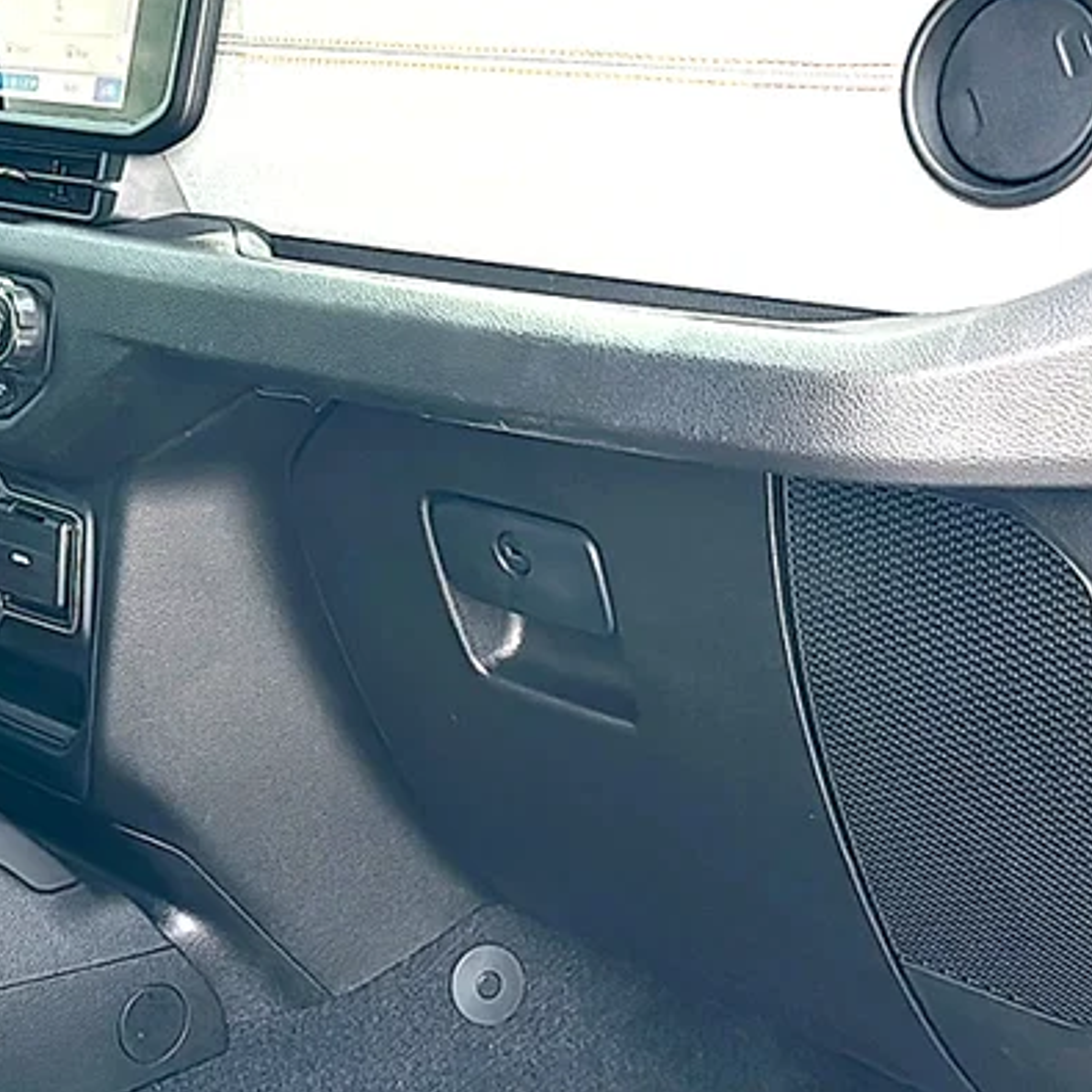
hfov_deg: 28.7
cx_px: 166
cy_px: 402
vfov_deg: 29.4
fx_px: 2070
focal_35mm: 58
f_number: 1.78
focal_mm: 6.86
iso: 100
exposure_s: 1/578
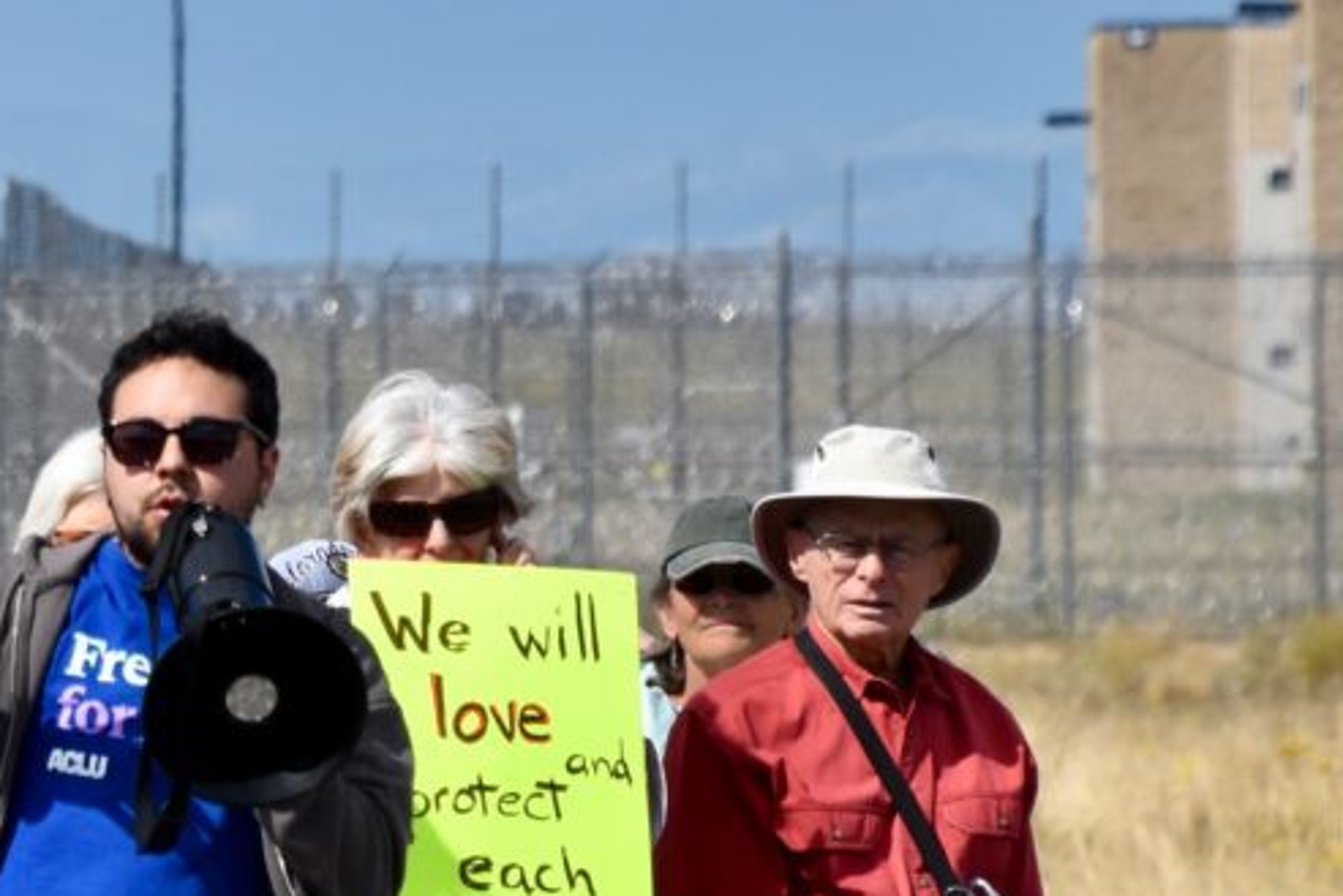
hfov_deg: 3.1
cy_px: 321
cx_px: -488
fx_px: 24404
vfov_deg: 2.1
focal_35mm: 654
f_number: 8
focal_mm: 140
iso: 100
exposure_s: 1/500
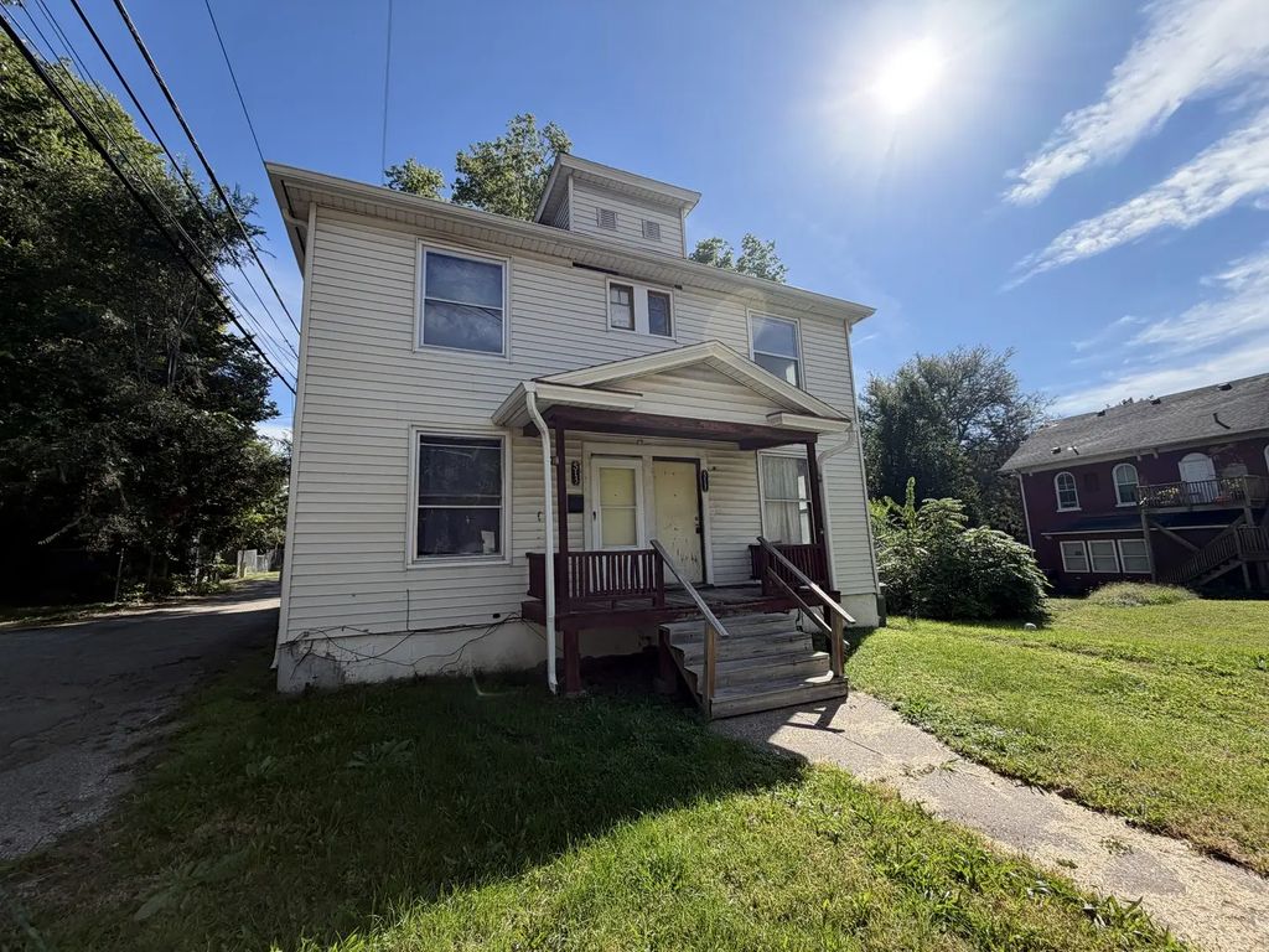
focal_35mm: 14
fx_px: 513
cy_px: 476
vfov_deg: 85.7
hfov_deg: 102.1
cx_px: 634
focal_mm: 2.22
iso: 25
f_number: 2.2
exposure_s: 1/770
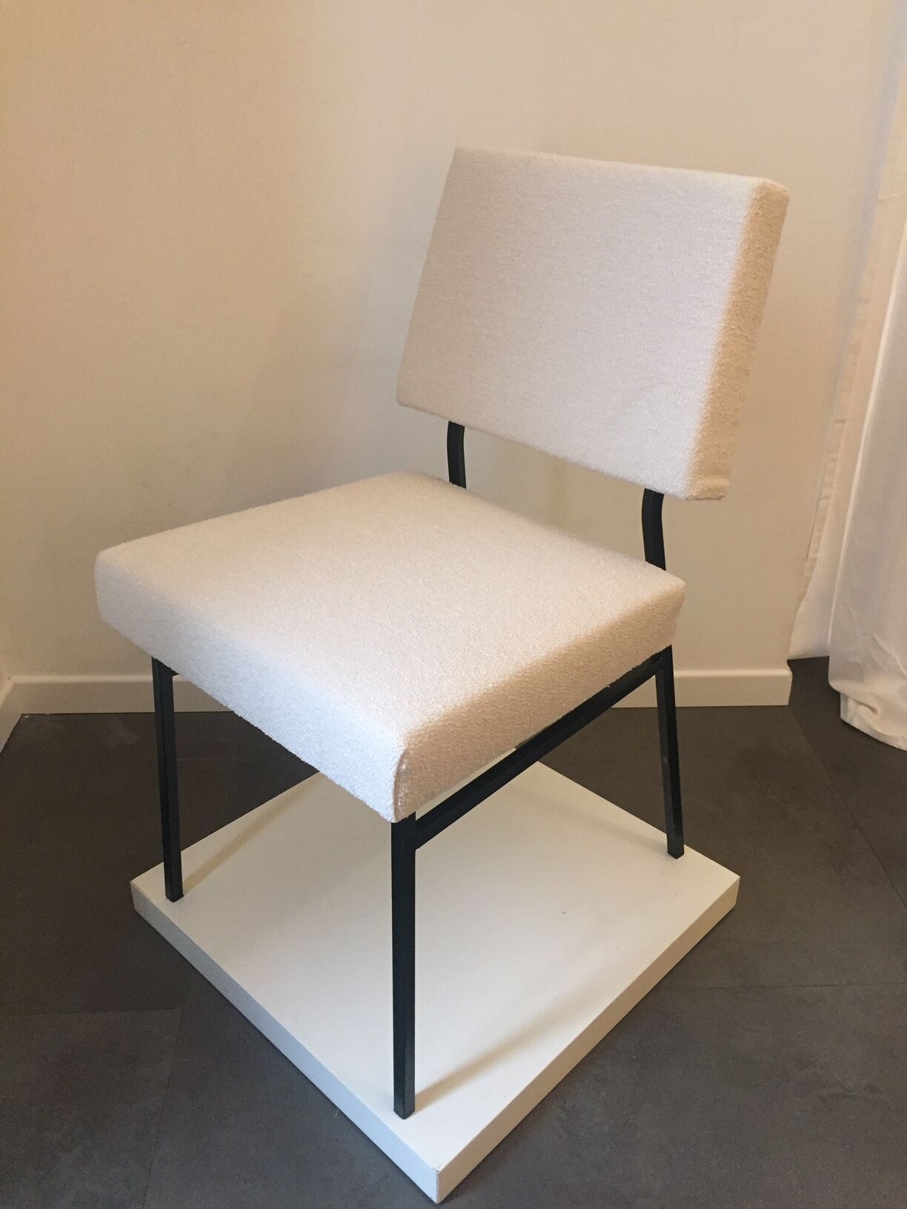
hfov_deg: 48.2
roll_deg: -0.8
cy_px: 604
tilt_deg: -30.6
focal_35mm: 29
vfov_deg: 61.7
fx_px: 1013
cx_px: 454
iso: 200
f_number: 2.2
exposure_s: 1/33
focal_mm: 4.15
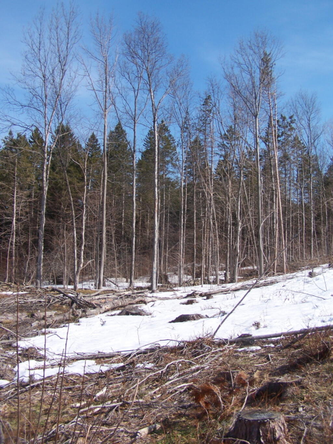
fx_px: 487
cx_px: 166
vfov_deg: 49.0
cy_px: 222
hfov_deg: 37.7
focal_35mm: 38
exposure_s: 1/800
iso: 80
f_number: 4
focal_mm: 6.3
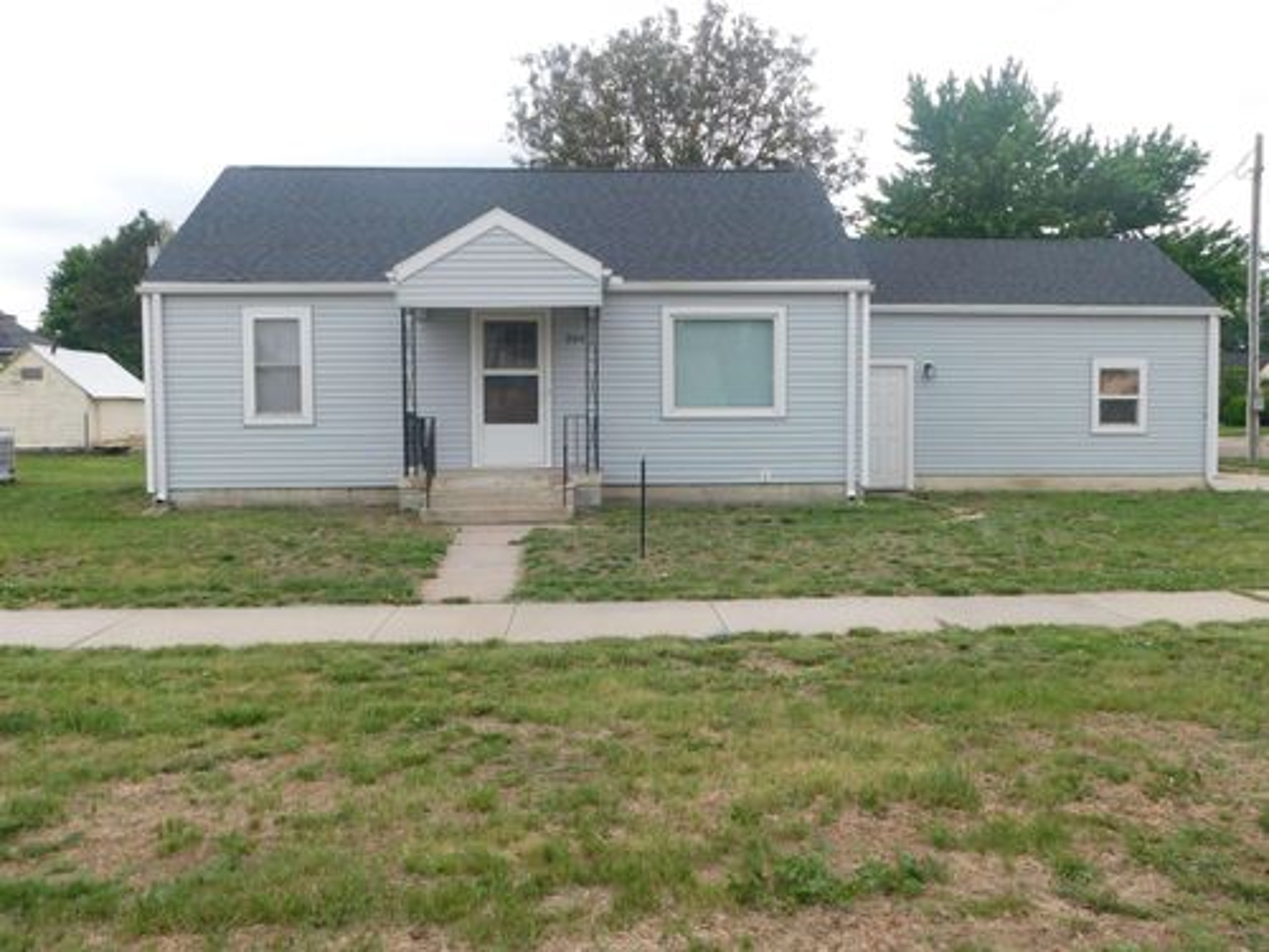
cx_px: 634
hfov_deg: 60.0
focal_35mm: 30
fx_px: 1100
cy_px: 476
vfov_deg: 46.8
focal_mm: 5.3
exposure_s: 1/640
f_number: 3.2
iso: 125
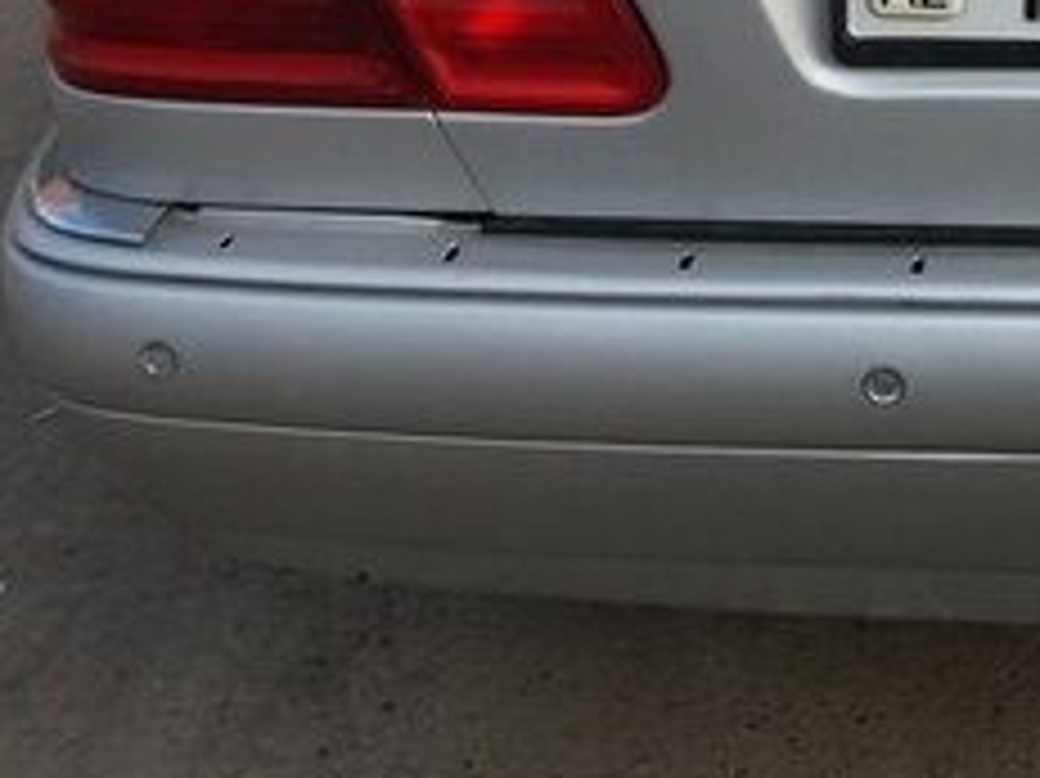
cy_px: -169
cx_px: 1112
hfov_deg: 23.1
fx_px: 2402
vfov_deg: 17.5
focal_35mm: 80
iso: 64
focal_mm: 3.7
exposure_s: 1/738
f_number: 1.9
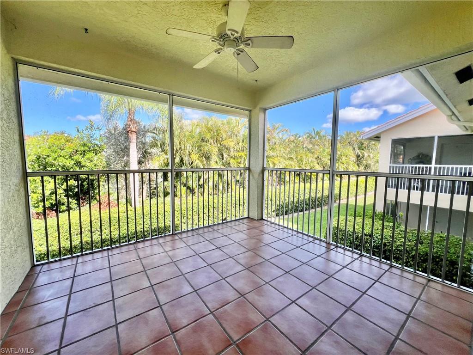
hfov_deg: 106.2
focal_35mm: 13
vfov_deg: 89.9
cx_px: 236
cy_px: 178
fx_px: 178
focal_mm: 1.57
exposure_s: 1/323
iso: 32
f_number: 1.8
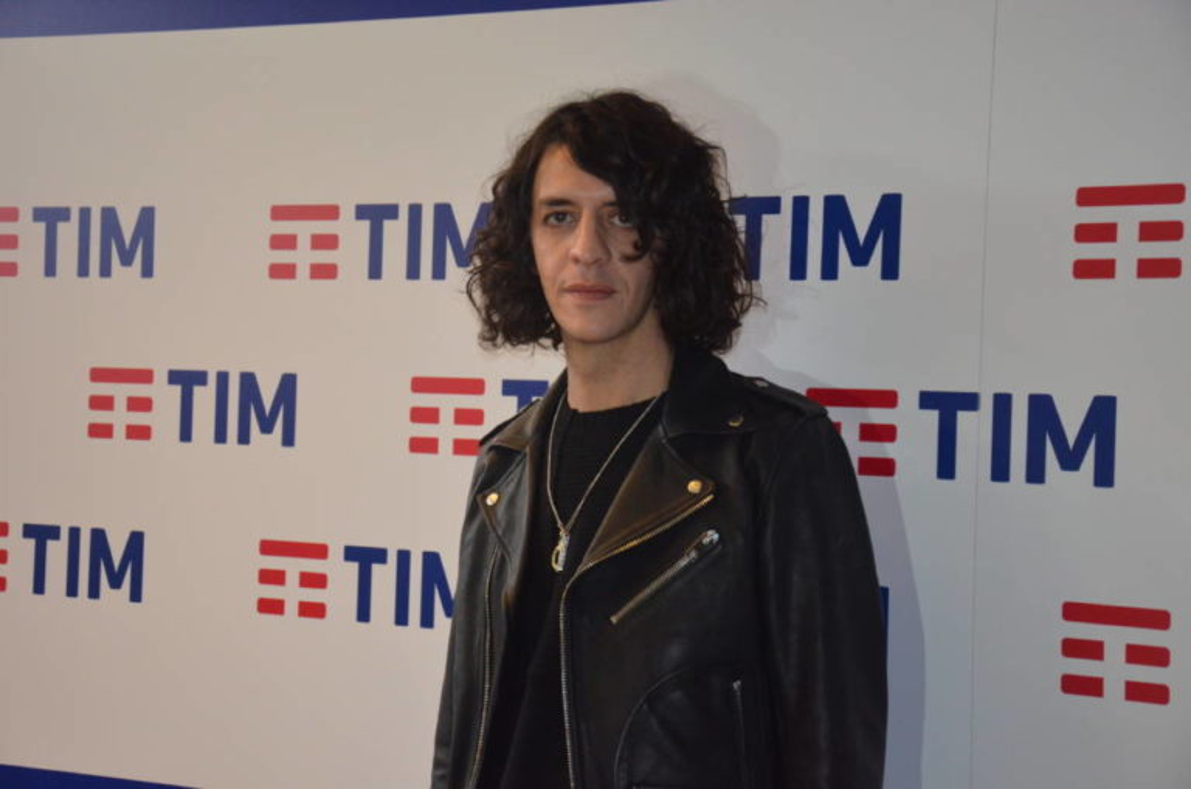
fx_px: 2576
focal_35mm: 78
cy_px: 394
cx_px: 596
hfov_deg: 26.0
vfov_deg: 17.4
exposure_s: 1/60
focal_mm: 52
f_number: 5
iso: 2500
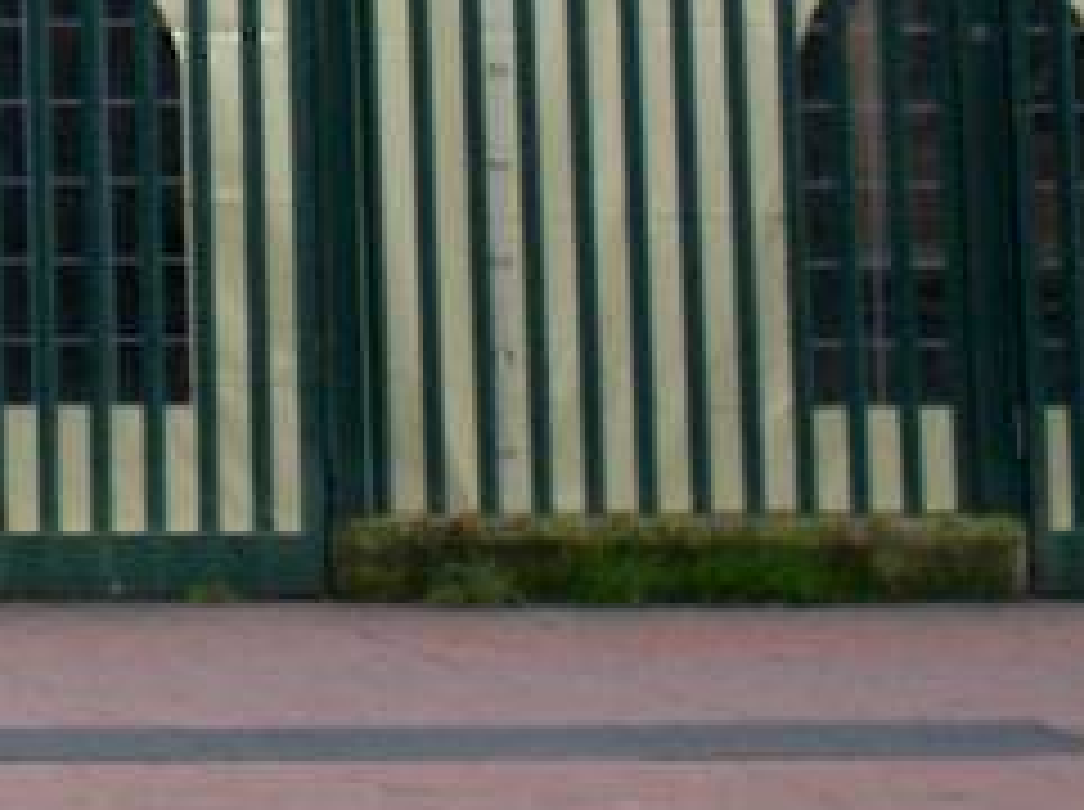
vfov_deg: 7.8
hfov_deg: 10.4
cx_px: -729
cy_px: -729
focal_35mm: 182
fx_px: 5691
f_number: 4.5
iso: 100
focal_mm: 5.9
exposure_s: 1/79.7
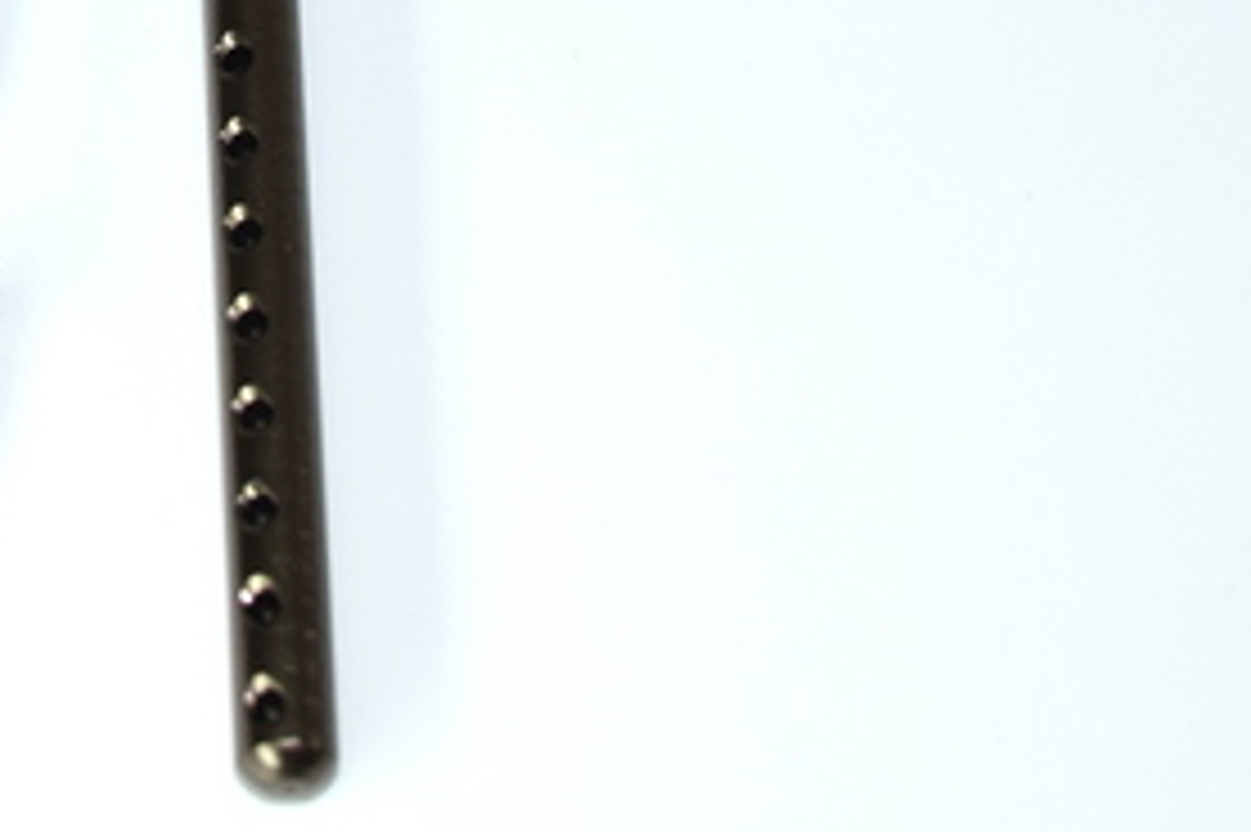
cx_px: -130
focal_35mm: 147
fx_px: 5105
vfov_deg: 9.2
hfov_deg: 13.7
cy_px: -202
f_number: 8
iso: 100
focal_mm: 34
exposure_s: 1/80
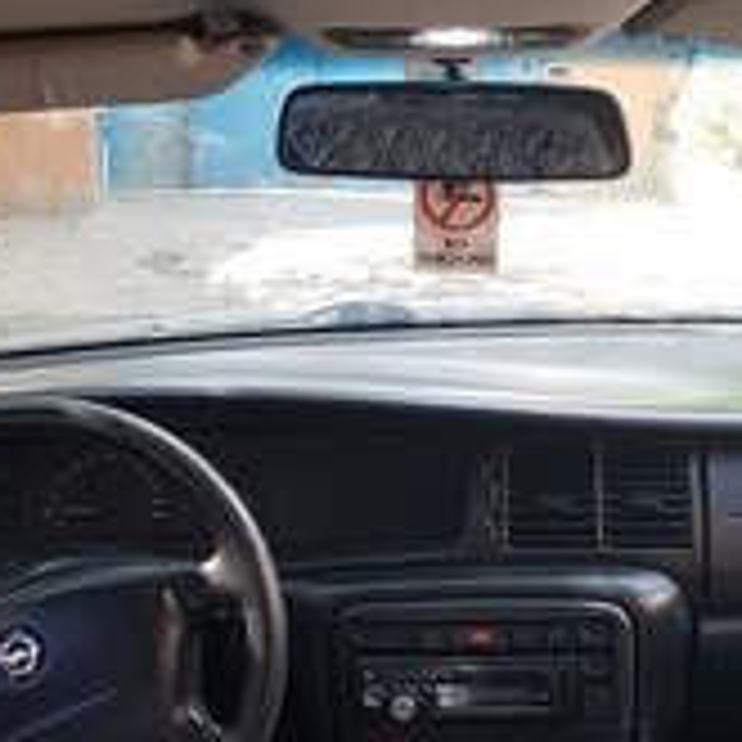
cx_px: 522
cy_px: 274
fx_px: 1673
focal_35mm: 69
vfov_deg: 24.9
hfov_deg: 24.8
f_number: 1.7
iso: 64
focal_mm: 4.2
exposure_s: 1/100
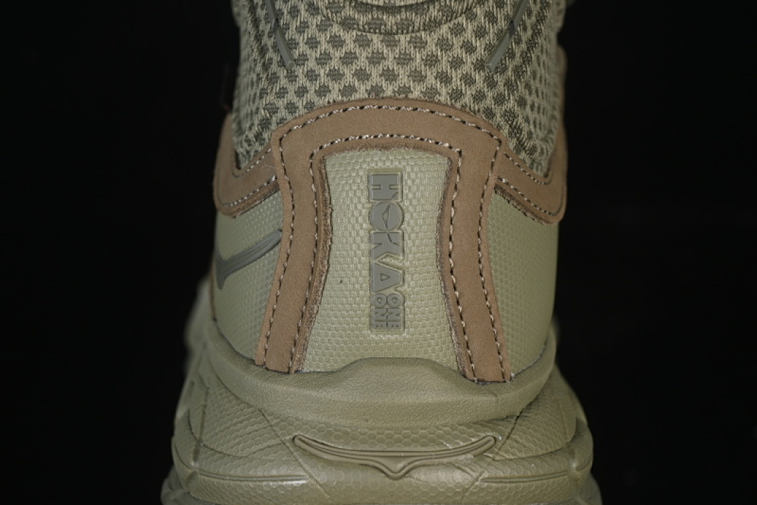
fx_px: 1577
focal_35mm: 75
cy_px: 252
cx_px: 378
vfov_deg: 18.2
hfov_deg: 27.0
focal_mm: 50
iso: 160
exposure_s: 1/50
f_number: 6.3
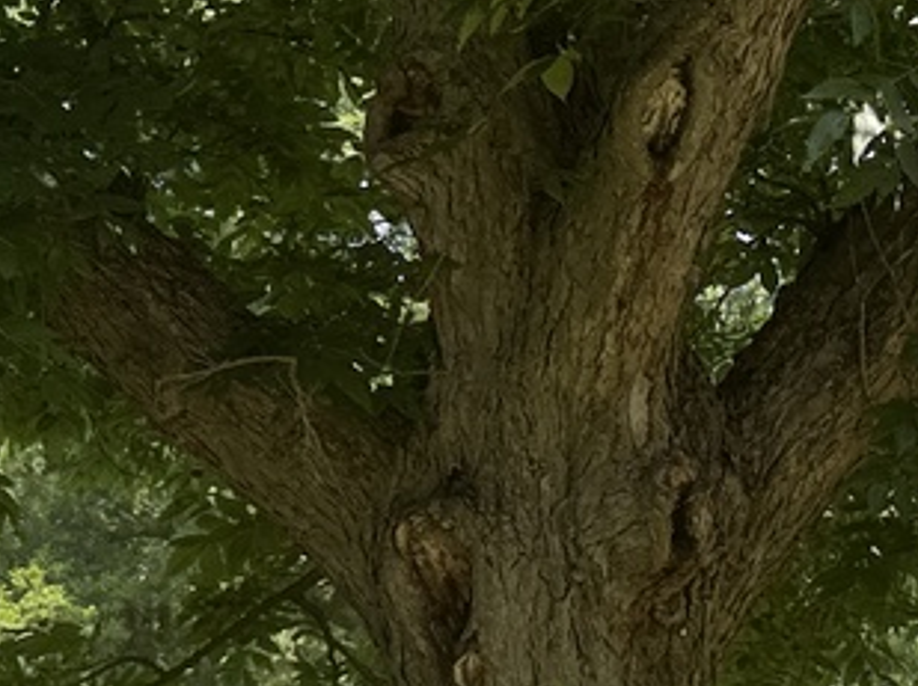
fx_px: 2967
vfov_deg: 13.2
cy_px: 321
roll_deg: +4.4
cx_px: 487
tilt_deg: +6.6
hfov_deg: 17.6
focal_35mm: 112
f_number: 1.78
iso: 80
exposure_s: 1/739
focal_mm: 6.76
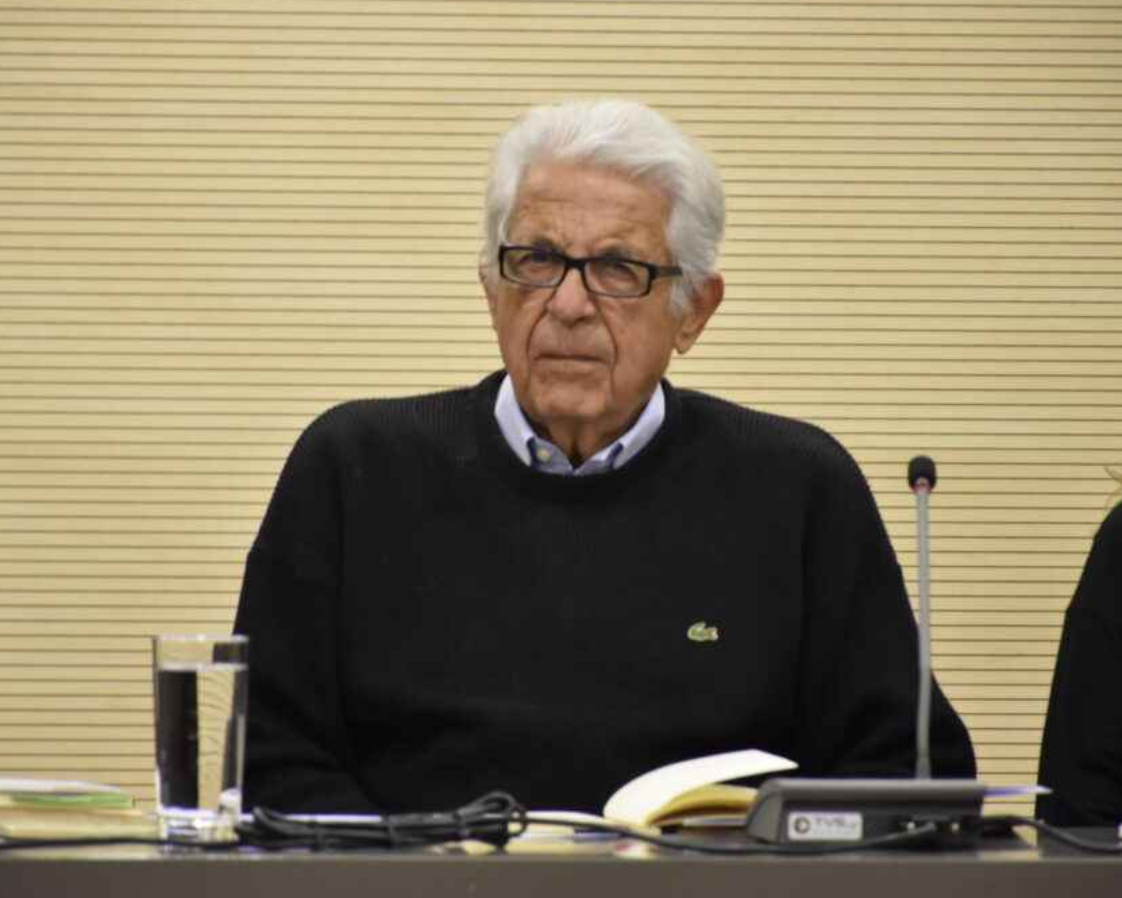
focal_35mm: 243
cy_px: 443
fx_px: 8070
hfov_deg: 8.0
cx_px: 552
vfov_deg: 6.4
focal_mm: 140
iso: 1600
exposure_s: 1/25
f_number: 5.6
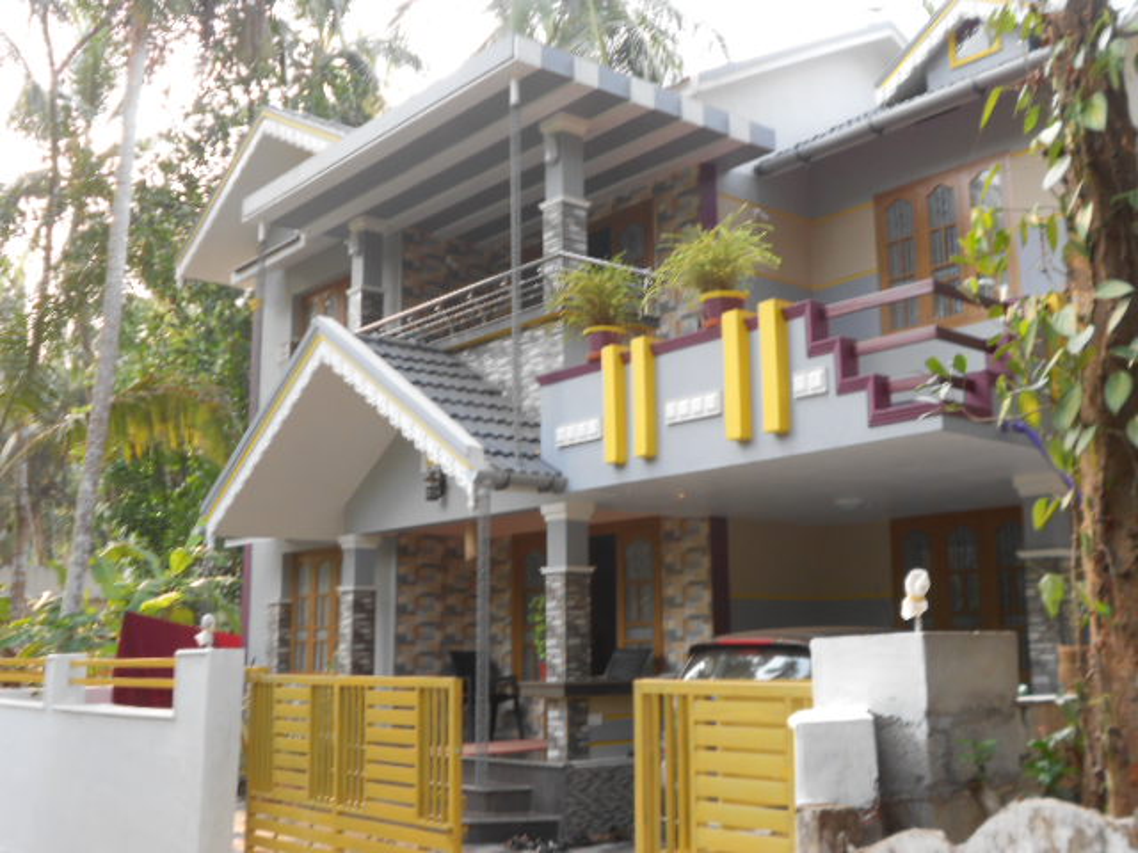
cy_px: 426
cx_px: 569
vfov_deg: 38.7
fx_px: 1216
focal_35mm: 37
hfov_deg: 50.1
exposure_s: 1/40
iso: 80
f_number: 3.9
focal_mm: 6.9
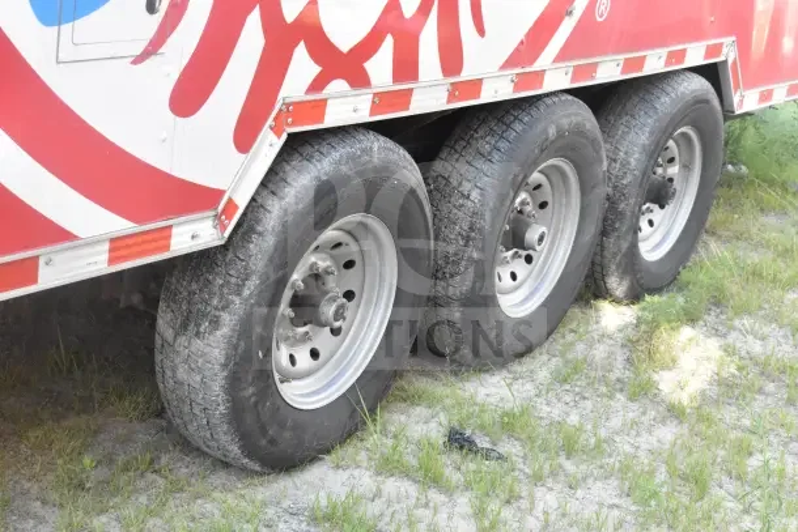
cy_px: 266
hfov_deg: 33.4
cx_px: 399
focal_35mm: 60
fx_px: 1330
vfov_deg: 22.6
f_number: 10
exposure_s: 1/400
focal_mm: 40
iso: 6400
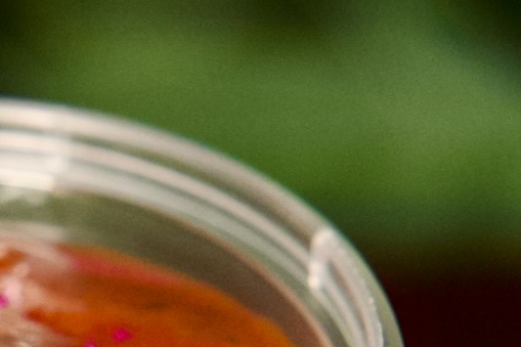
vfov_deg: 3.1
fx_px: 6496
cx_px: -81
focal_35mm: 449
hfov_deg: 4.6
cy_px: 461
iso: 2000
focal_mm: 119
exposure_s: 1/250
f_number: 5
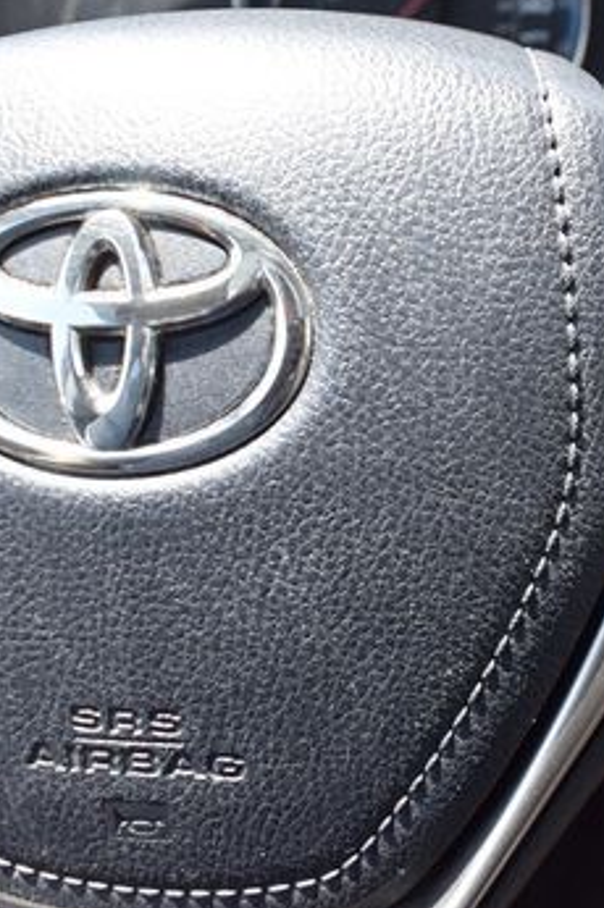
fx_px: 1261
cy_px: 377
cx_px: 517
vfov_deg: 39.5
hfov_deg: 26.2
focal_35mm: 50
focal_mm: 18
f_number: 5.6
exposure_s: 1/250
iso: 400
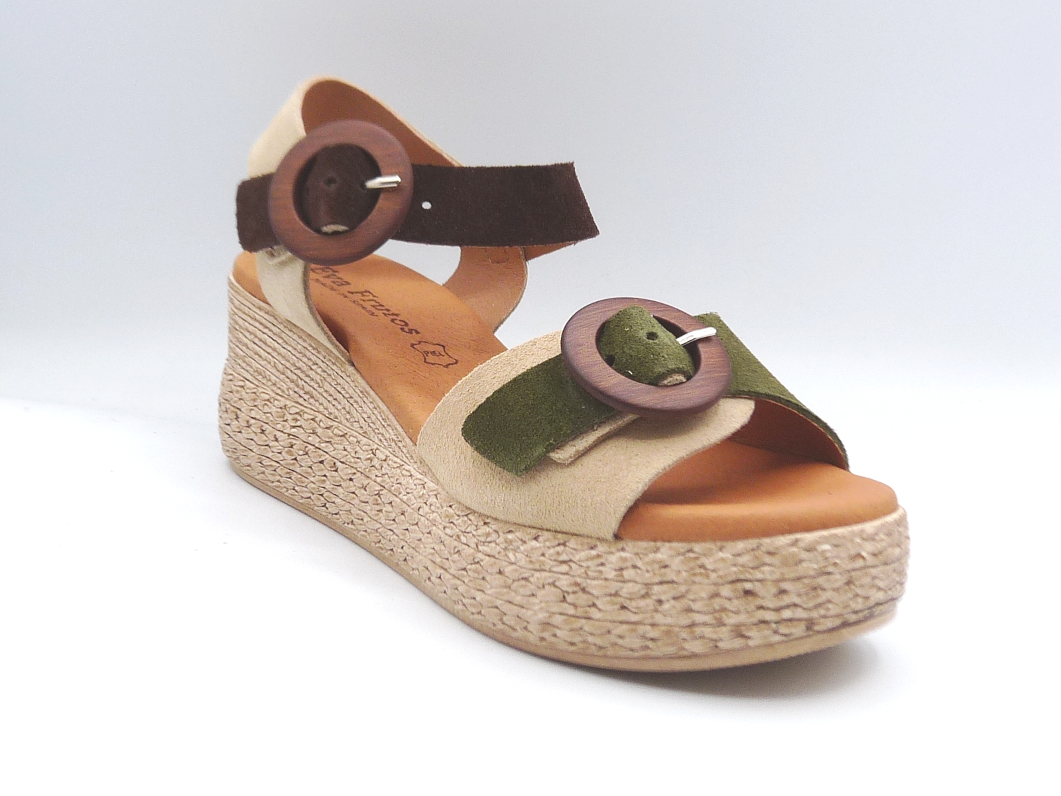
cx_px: 530
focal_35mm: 50
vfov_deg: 29.1
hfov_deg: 38.2
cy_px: 398
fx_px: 1533
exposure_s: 1/200
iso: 100
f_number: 4
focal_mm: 4.9
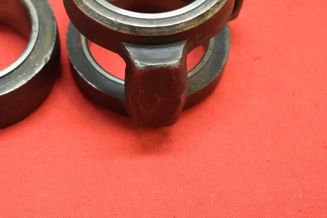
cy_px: 69
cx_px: 80
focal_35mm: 117
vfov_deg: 11.7
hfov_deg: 17.4
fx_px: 1064
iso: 1600
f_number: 5
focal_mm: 35
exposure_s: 1/60
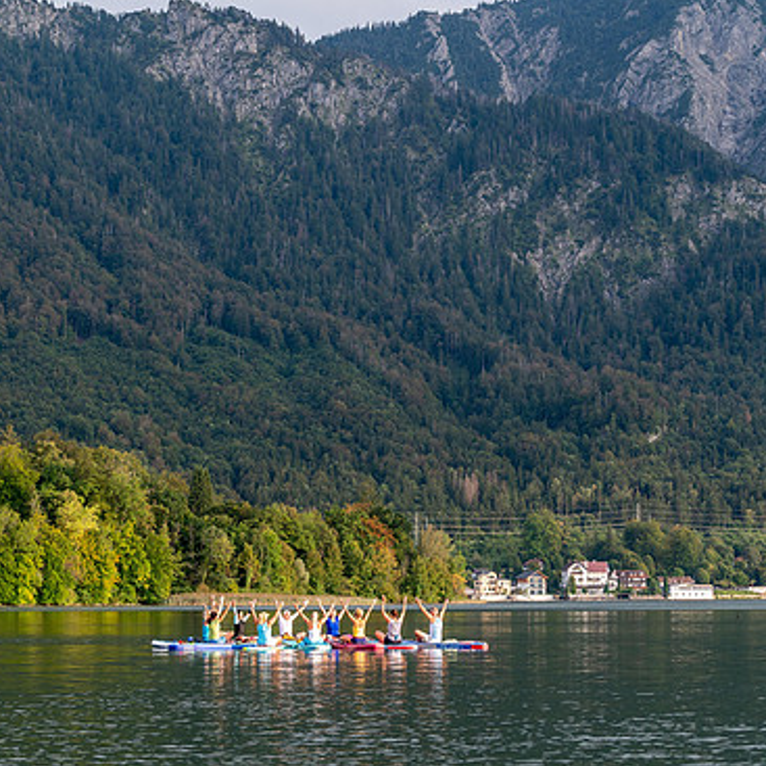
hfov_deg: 18.5
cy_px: 367
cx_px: 407
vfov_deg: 18.5
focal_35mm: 94
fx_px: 2353
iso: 640
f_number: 5
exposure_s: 1/1250
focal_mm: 70
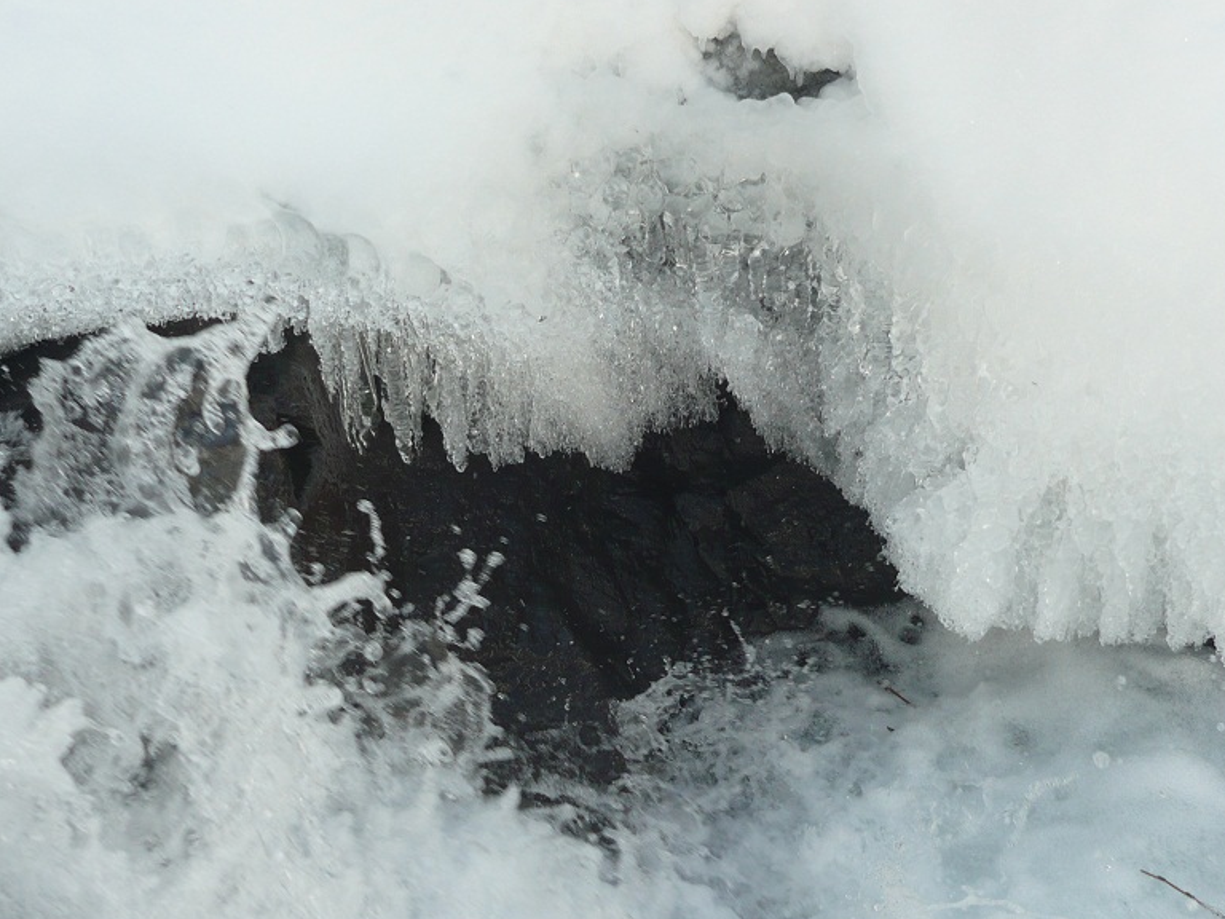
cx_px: 627
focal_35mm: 60
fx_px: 2123
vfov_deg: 24.4
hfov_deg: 32.2
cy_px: 502
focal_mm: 7.8
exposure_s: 1/320
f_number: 3.1
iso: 100
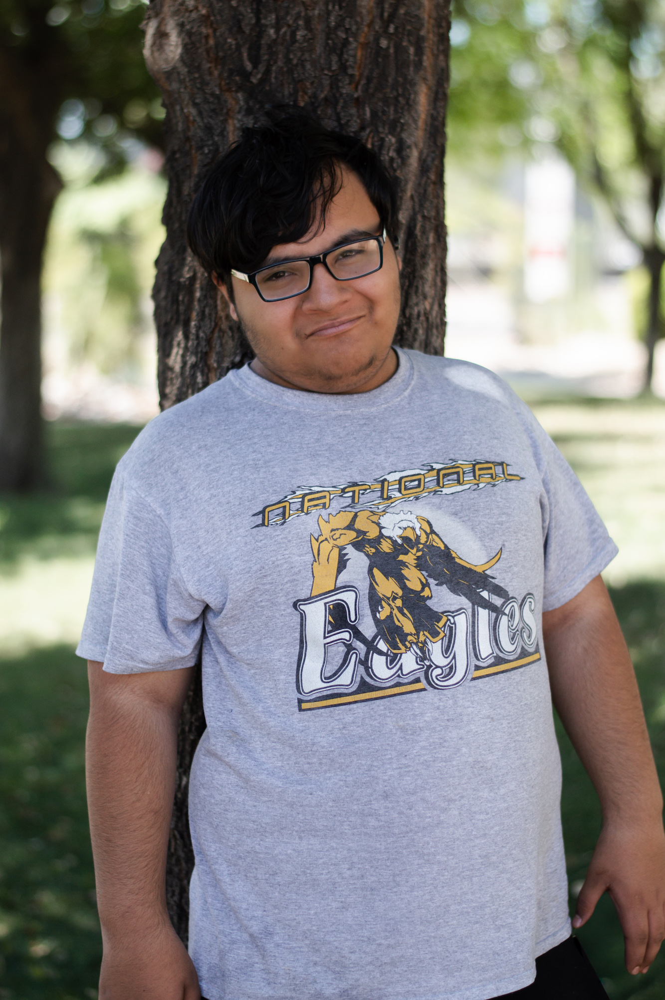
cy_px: 500
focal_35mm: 75
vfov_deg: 27.0
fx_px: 2082
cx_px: 332
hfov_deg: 18.1
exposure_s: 1/3200
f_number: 2.2
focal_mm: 50
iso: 400
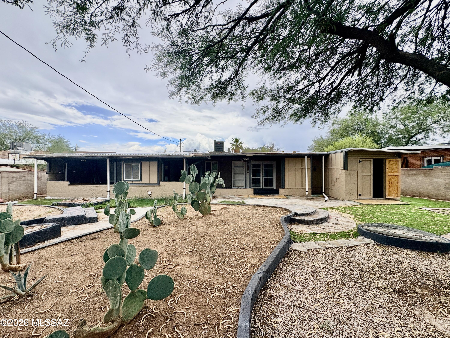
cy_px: 169
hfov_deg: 102.1
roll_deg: +0.4
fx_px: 182
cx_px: 225
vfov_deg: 85.7
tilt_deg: +1.1
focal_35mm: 14
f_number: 2.2
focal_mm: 2.22
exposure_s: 1/1709
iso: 50
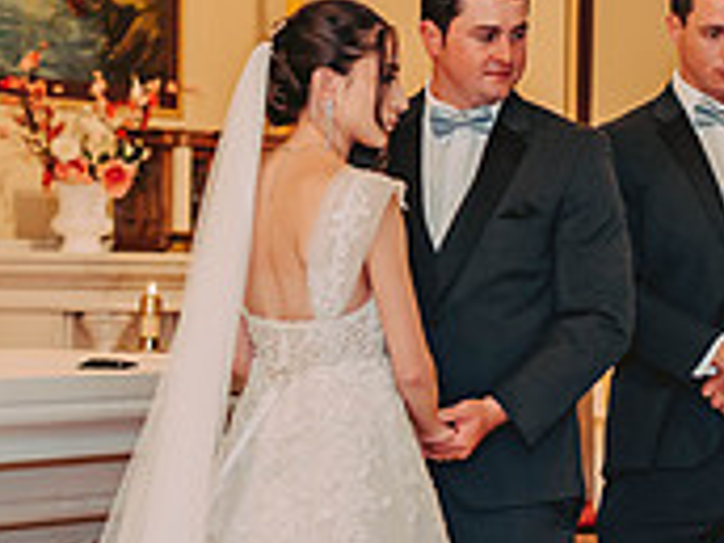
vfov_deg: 9.2
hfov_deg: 12.2
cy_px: 192
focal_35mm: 162
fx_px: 3388
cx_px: 396
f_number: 2.2
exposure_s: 1/125
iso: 800
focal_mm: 50
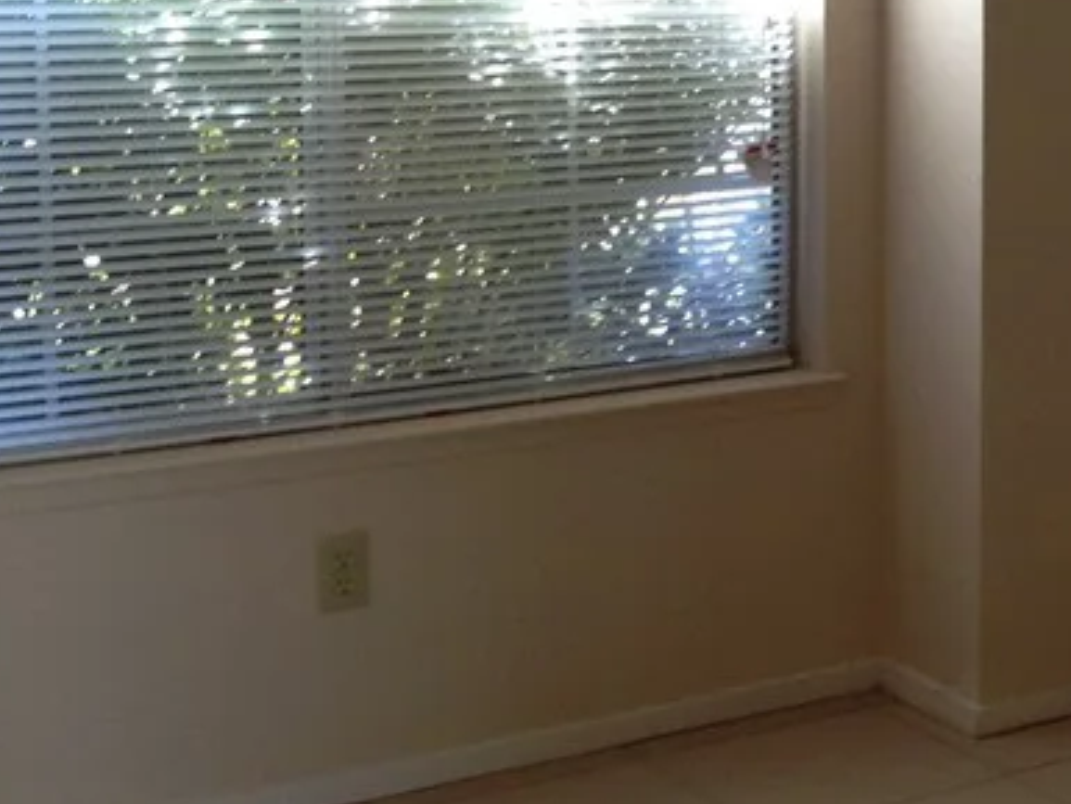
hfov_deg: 19.4
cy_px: 92
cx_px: 1391
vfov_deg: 15.7
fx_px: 2878
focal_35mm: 93
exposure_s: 1/33
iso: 64
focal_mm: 4.28
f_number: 2.4
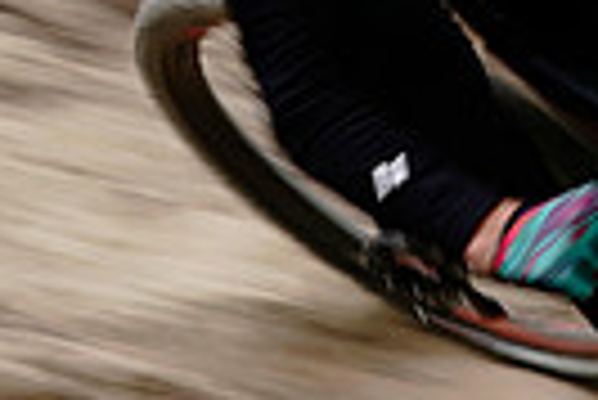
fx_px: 5072
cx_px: 827
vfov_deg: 4.5
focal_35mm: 305
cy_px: -196
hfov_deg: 6.7
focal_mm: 70
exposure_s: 1/100
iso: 250
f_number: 6.3
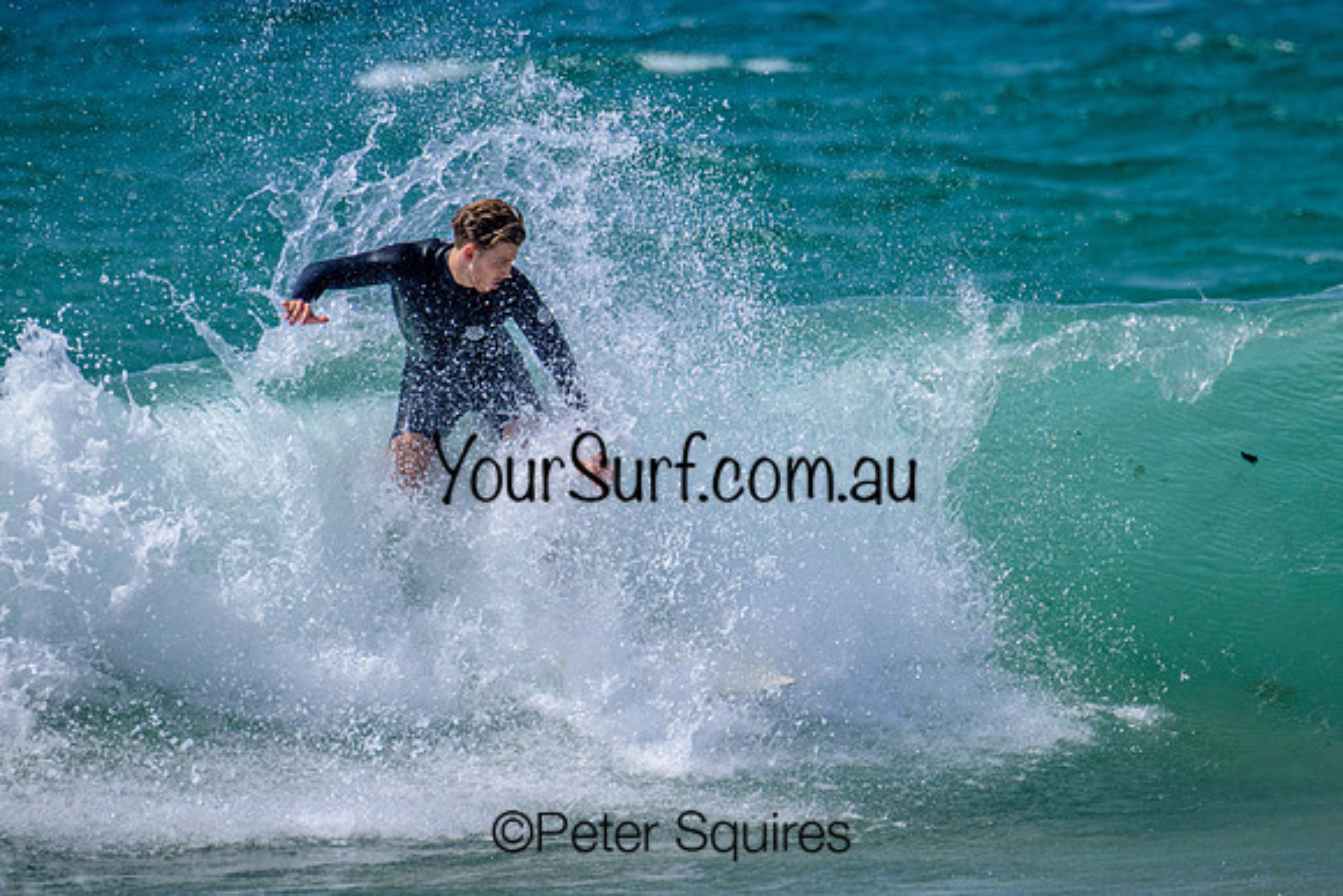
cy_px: 427
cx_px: 750
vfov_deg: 1.5
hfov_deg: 2.3
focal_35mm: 893
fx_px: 33337
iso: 900
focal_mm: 800
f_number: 11
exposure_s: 1/2000
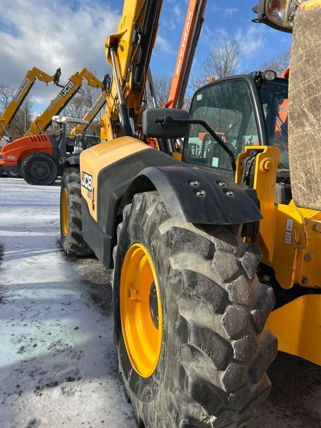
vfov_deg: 67.3
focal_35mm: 26
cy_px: 214
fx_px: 321
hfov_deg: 53.1
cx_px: 160
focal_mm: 5.7
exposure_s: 1/2208
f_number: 1.5
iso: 50
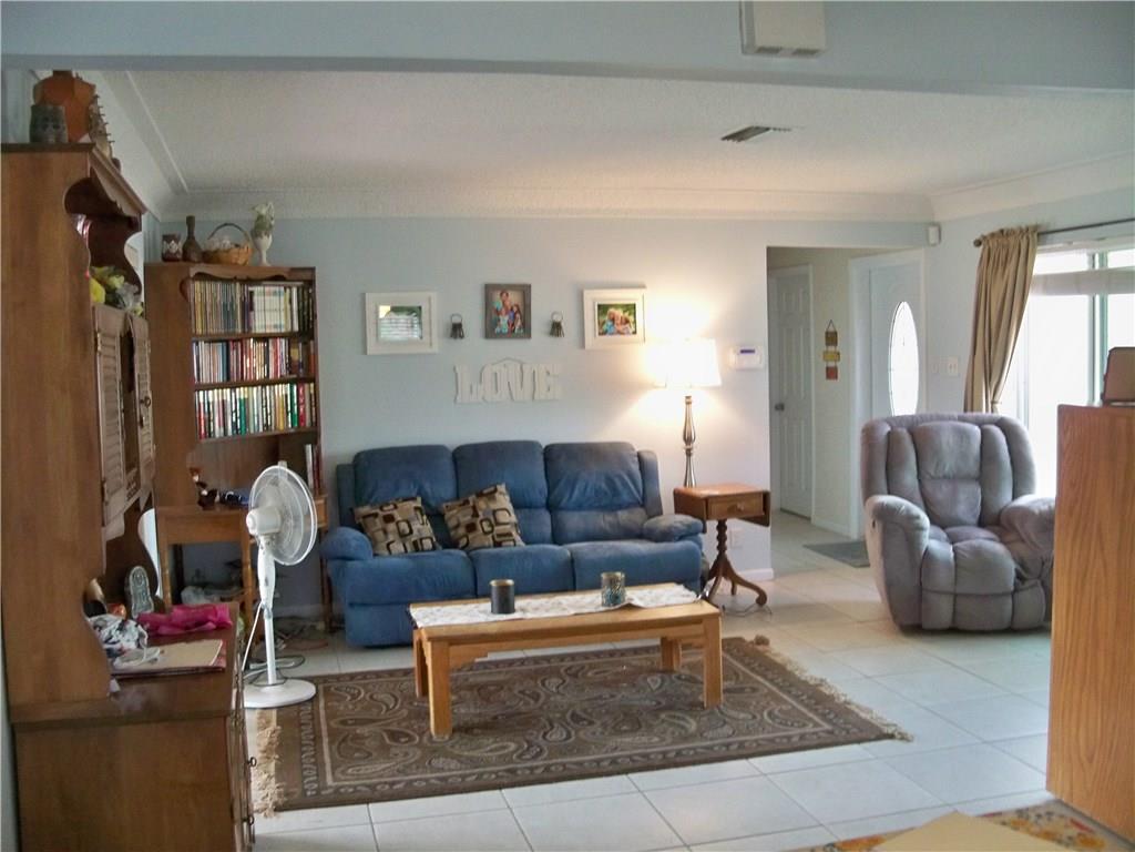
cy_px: 426
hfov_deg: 52.6
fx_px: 1148
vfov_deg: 40.7
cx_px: 568
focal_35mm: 35
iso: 320
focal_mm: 6.2
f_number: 3.5
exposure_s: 1/30
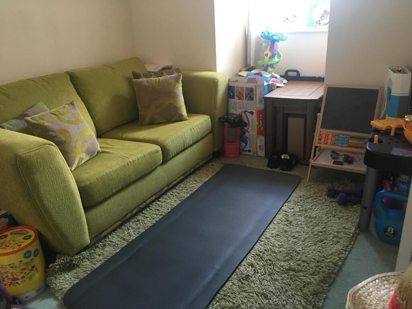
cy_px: 154
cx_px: 206
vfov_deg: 48.2
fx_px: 345
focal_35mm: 29
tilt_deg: -22.6
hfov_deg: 61.7
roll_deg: +3.6
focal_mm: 4.15
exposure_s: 1/33
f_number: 2.2
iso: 200
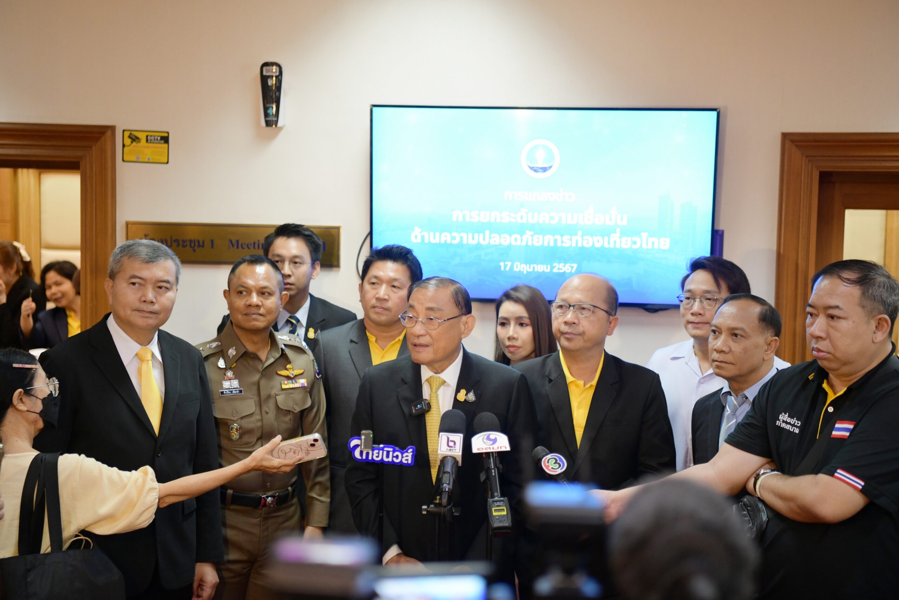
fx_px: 1448
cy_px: 300
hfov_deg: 34.5
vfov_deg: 23.4
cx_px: 450
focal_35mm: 58
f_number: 2.8
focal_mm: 58
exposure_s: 1/160
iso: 2000
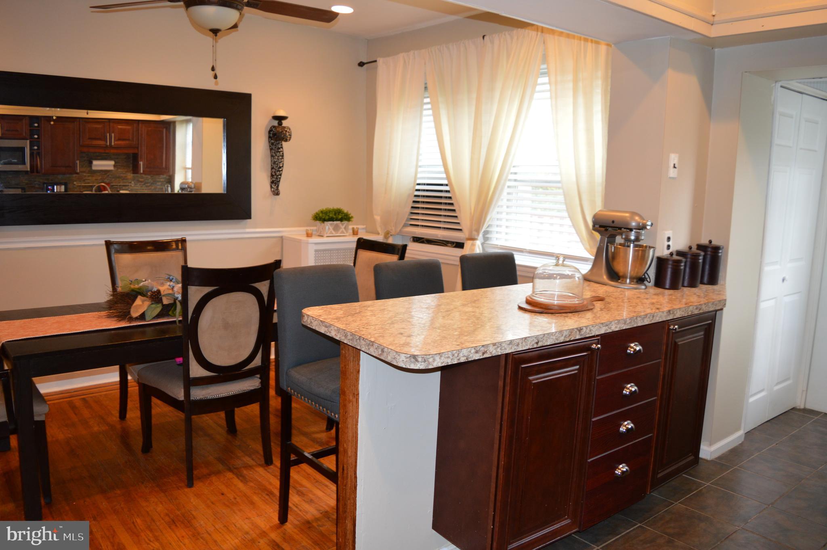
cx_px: 414
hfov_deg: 67.4
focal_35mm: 27
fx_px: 620
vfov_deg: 47.8
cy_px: 275
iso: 500
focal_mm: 18
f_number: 3.5
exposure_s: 1/60
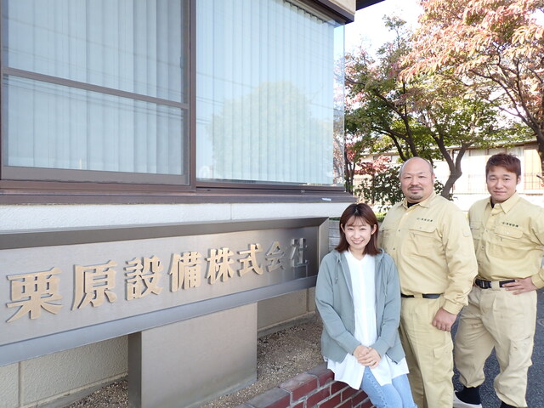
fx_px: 393
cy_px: 204
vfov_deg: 54.9
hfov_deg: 69.4
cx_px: 272
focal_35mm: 25
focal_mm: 4.5
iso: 100
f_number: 2.8
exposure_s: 1/200
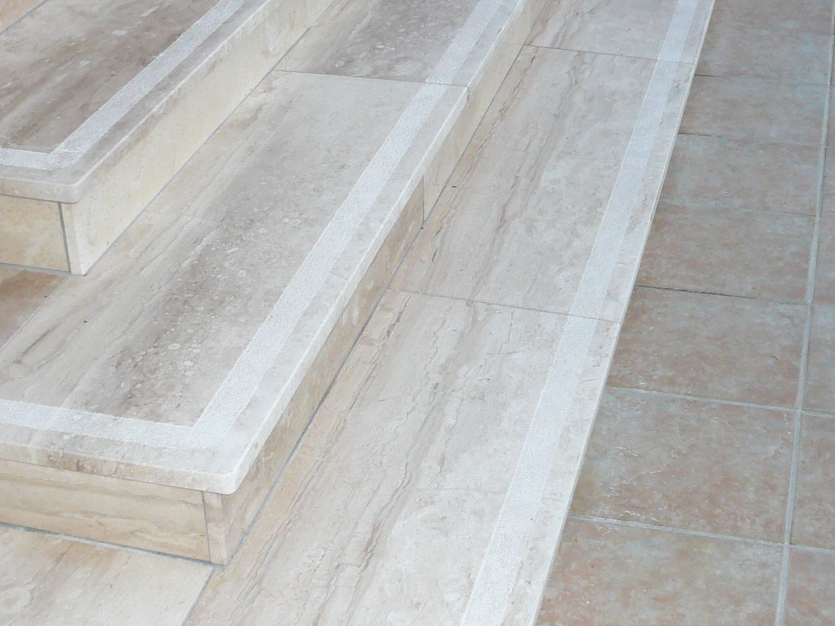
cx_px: 424
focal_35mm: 60
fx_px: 1447
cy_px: 317
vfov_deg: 24.4
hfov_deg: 32.2
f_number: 2.8
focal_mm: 4.6
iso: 100
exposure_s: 1/30
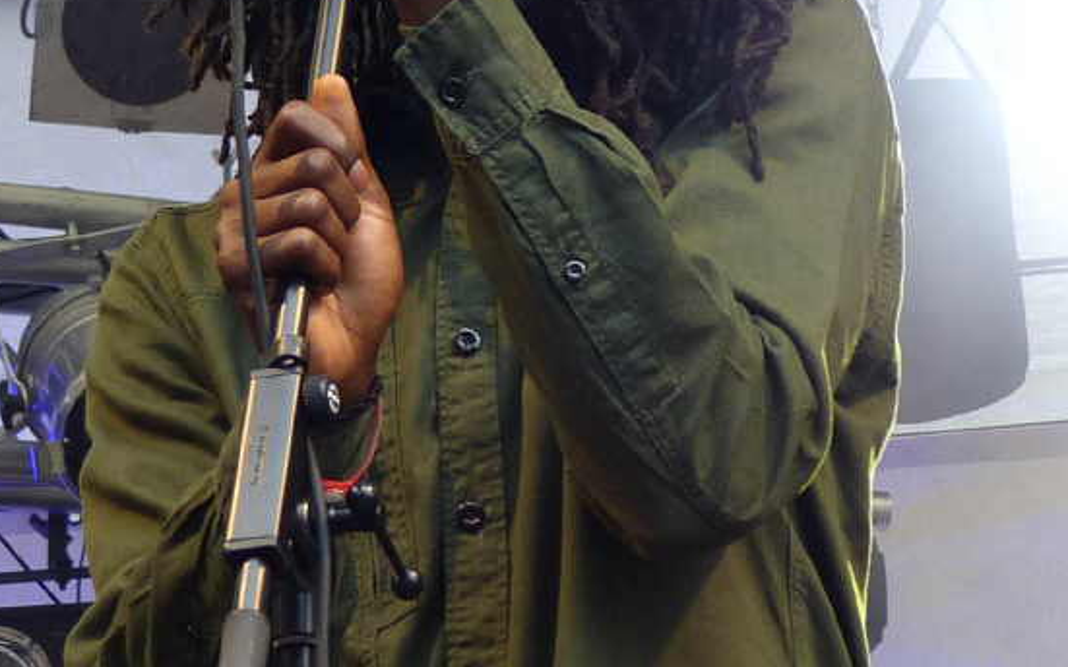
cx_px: 650
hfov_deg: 13.9
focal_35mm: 150
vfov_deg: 8.7
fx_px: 4365
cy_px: 273
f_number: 2.8
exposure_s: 1/100
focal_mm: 14
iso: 100
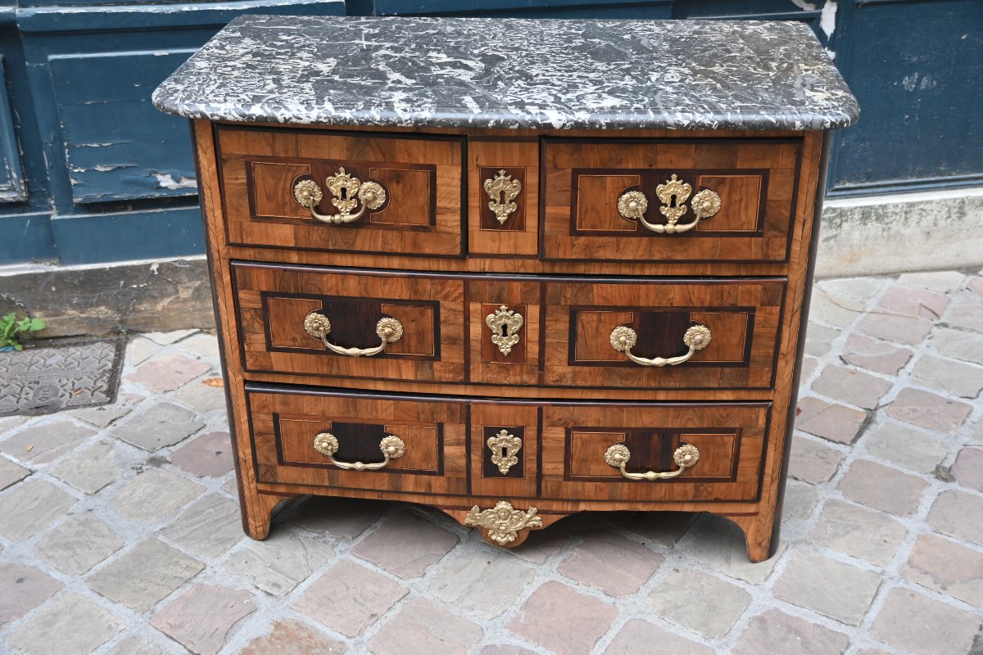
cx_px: 492
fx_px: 1085
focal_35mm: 40
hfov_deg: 48.7
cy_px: 328
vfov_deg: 33.6
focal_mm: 26.5
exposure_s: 1/160
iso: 400
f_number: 3.8
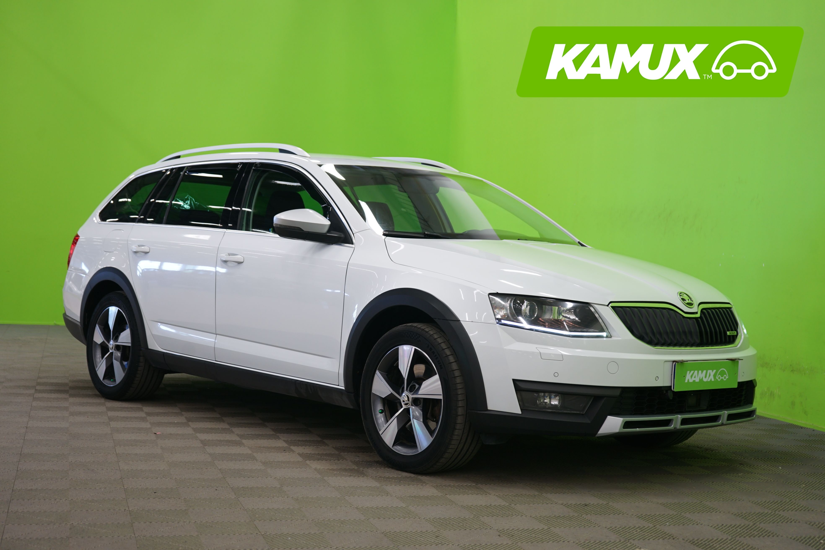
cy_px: 275
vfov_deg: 26.0
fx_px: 1192
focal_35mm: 52
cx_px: 412
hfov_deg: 38.2
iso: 400
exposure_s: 1/10
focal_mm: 52
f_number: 5
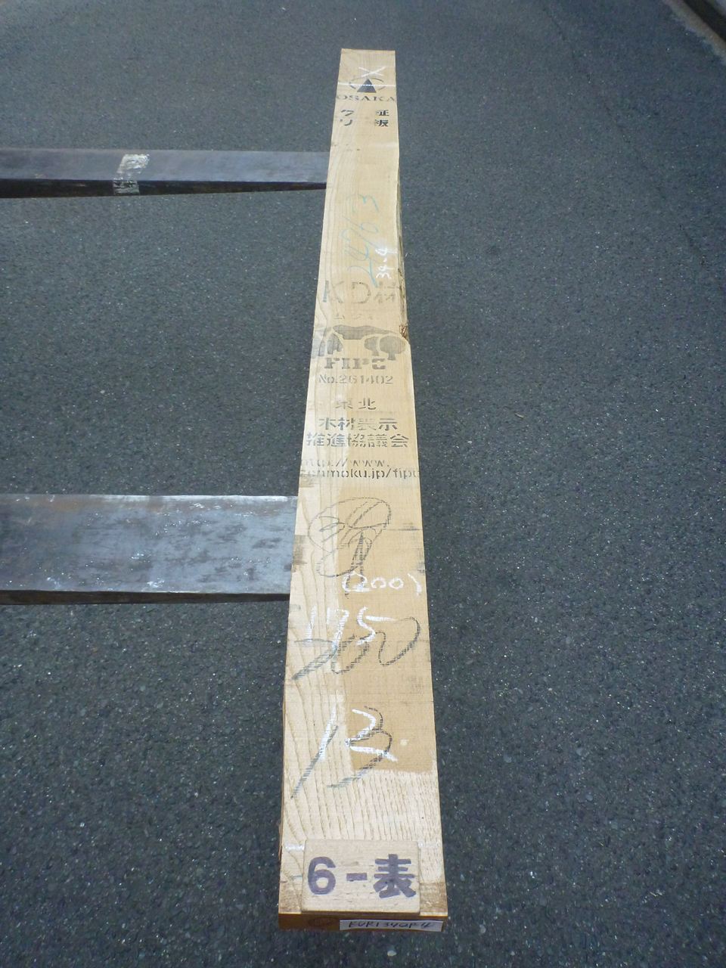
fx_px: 811
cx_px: 363
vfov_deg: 61.7
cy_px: 484
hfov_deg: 48.2
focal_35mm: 29
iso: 400
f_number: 3.4
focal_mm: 5.2
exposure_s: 1/250
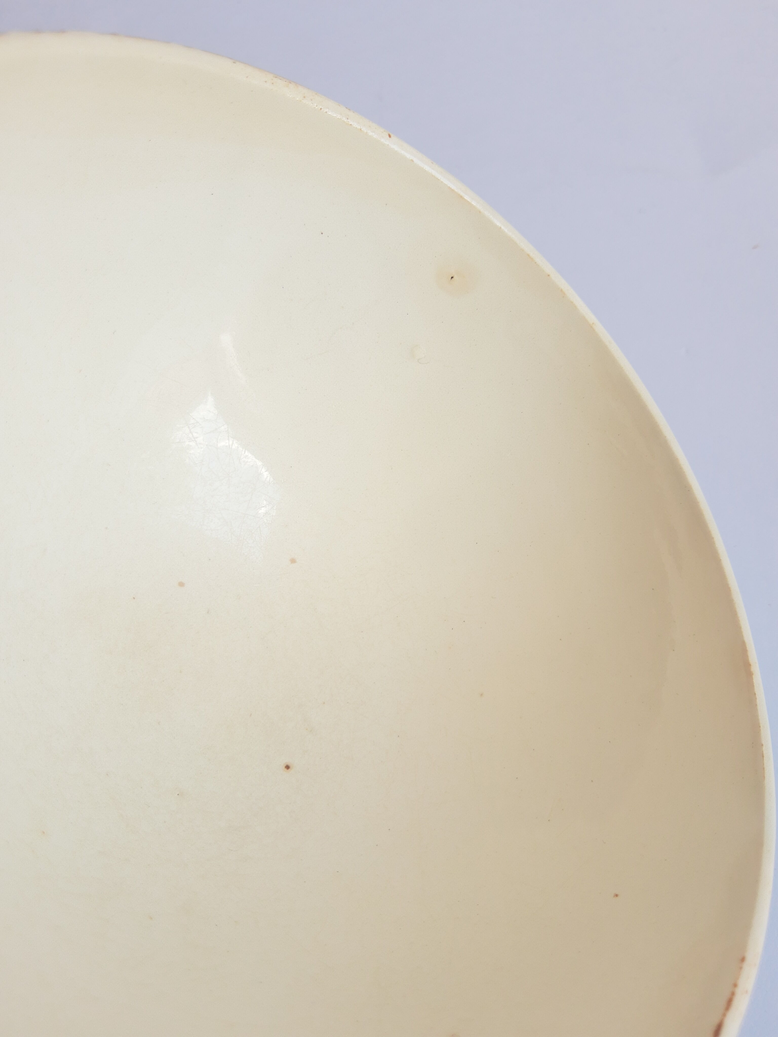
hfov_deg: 53.1
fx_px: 779
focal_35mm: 26
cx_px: 389
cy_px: 518
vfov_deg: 67.3
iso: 40
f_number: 1.8
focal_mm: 3.95
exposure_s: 1/142
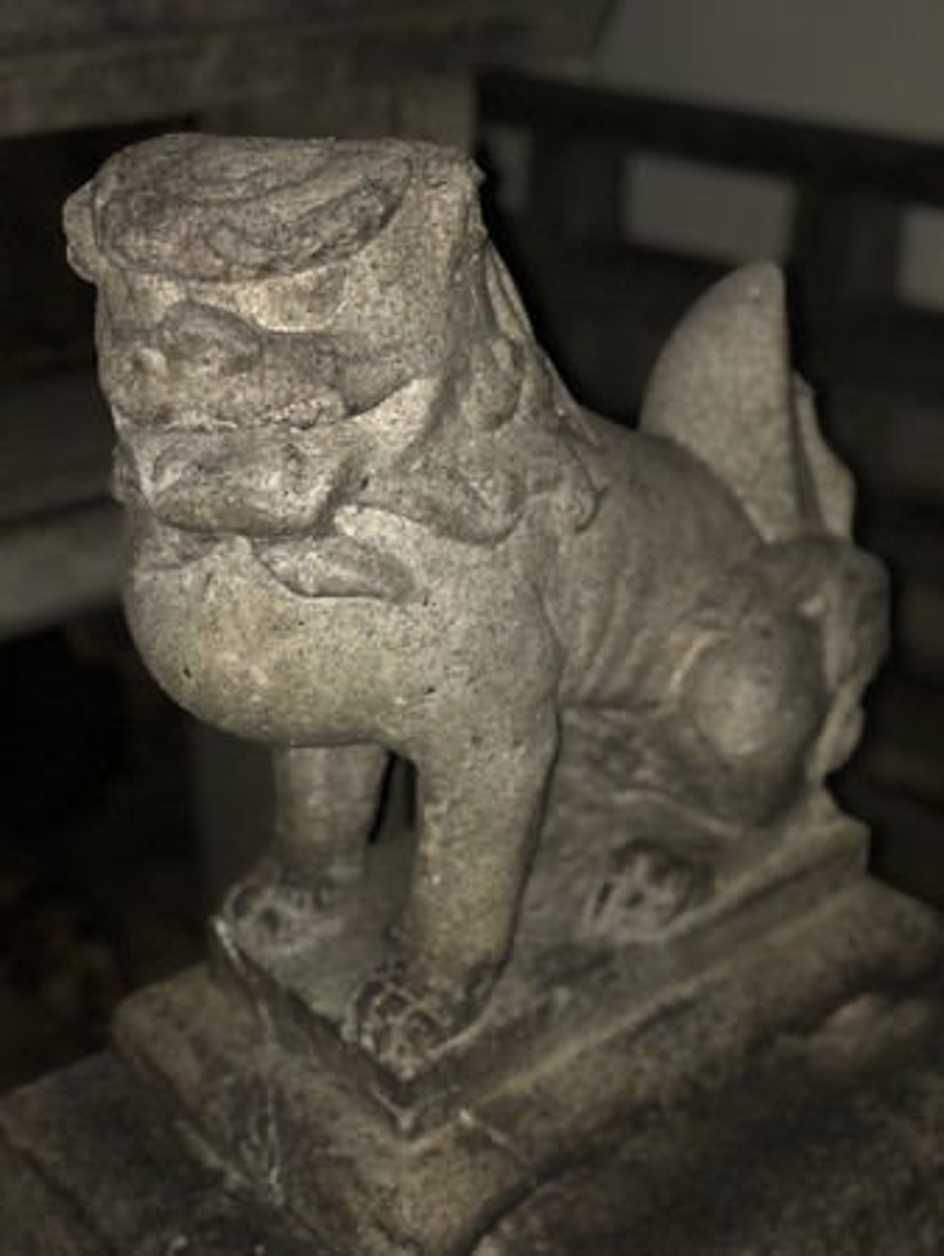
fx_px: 2071
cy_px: 628
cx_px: 472
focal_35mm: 57
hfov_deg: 25.7
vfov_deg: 33.8
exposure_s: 1/30
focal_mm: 6.6
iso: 200
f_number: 2.8
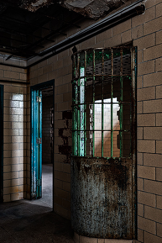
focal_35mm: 35
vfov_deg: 54.4
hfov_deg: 37.8
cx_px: 81
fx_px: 236
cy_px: 122
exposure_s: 1/30
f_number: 3.5
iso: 640
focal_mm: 35
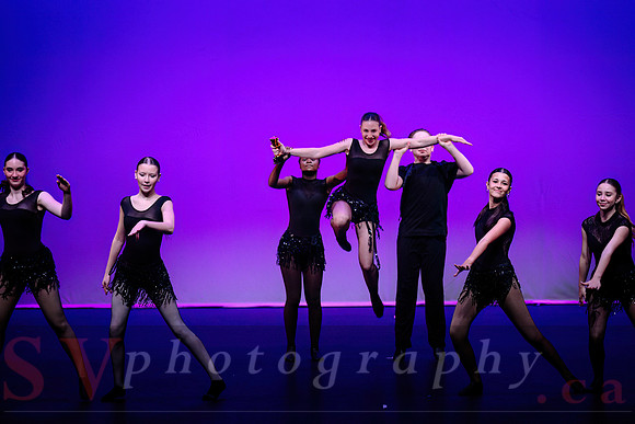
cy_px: 212
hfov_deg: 15.1
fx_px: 2393
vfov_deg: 10.1
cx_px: 325
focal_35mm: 136
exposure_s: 1/640
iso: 1250
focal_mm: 130
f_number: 2.8
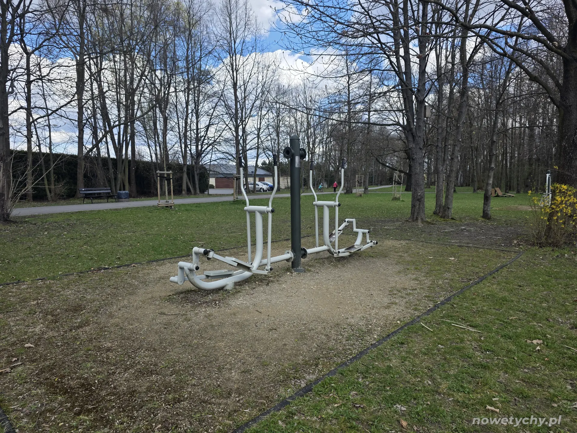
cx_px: 288
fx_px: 383
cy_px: 216
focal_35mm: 23
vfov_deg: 58.9
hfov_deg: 73.9
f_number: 1.7
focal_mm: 6.3
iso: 80
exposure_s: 1/2054
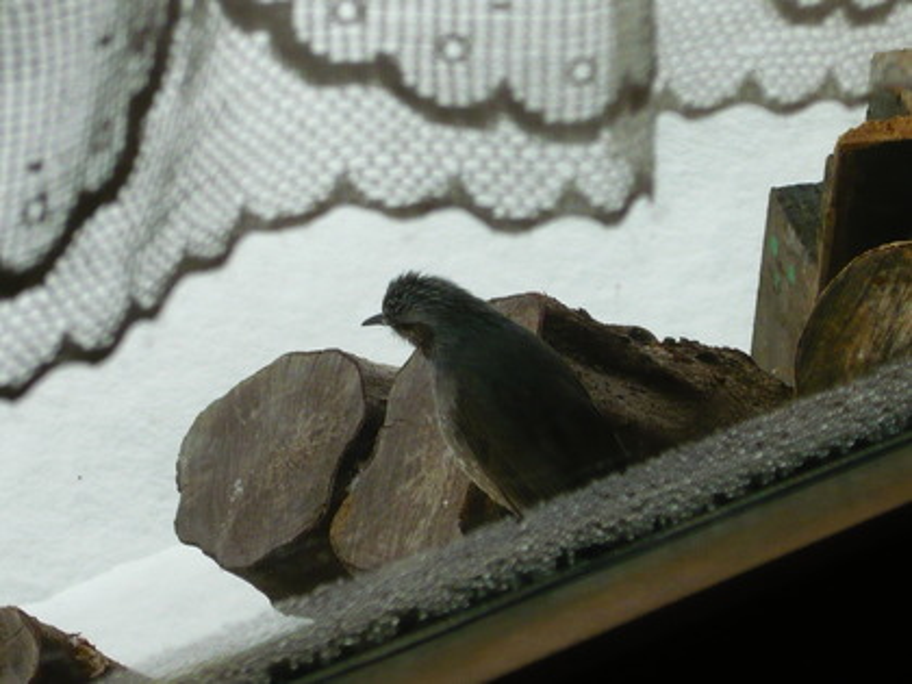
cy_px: 342
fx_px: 4215
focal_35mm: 160
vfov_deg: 9.3
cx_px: 456
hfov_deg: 12.3
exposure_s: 1/125
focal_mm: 16.5
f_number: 5.1
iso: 250
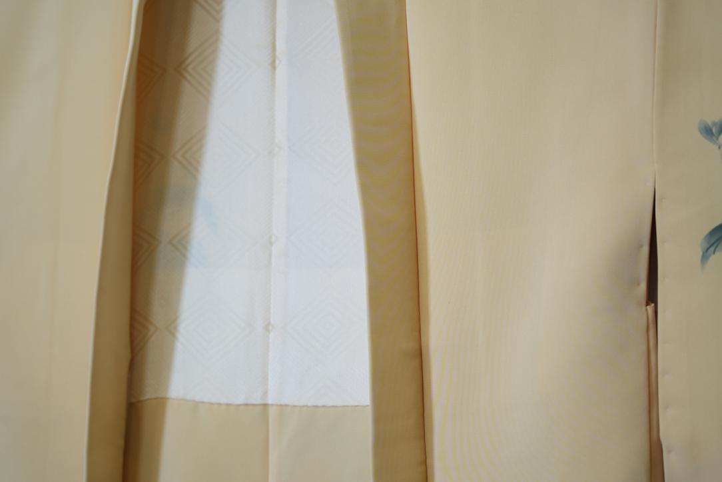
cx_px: 361
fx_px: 2106
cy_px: 241
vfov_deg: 13.0
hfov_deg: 19.5
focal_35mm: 105
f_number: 4
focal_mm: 105
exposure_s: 1/125
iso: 500
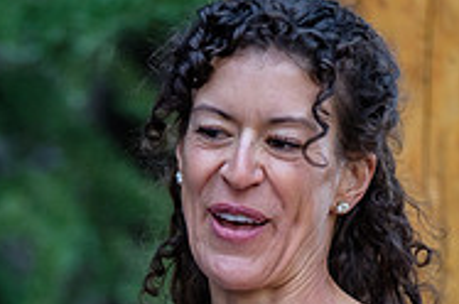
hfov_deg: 3.2
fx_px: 8311
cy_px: 445
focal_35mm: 653
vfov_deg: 2.1
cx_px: 169
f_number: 2.8
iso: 1000
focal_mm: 140
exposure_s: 1/200
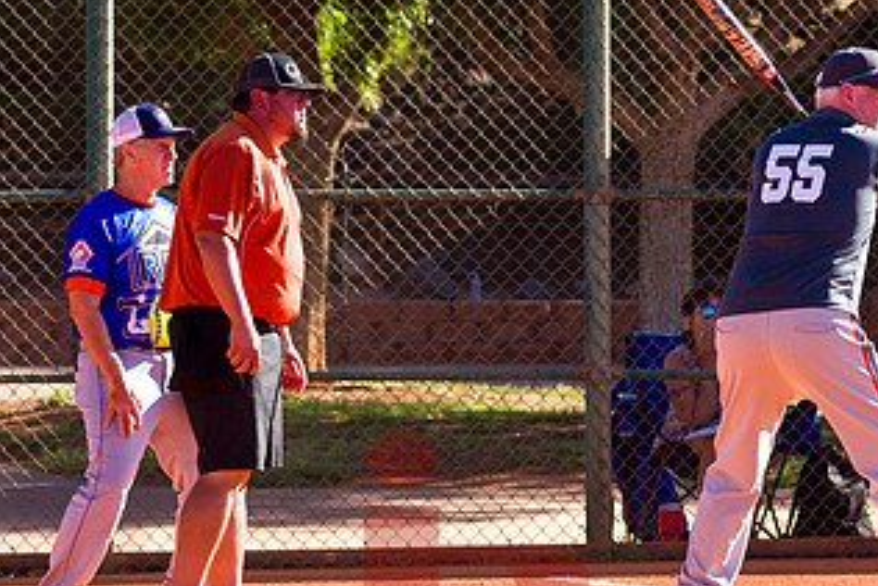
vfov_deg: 3.8
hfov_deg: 5.7
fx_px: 8735
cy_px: 244
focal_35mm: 358
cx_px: 894
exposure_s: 1/2500
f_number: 5
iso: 400
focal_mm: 135
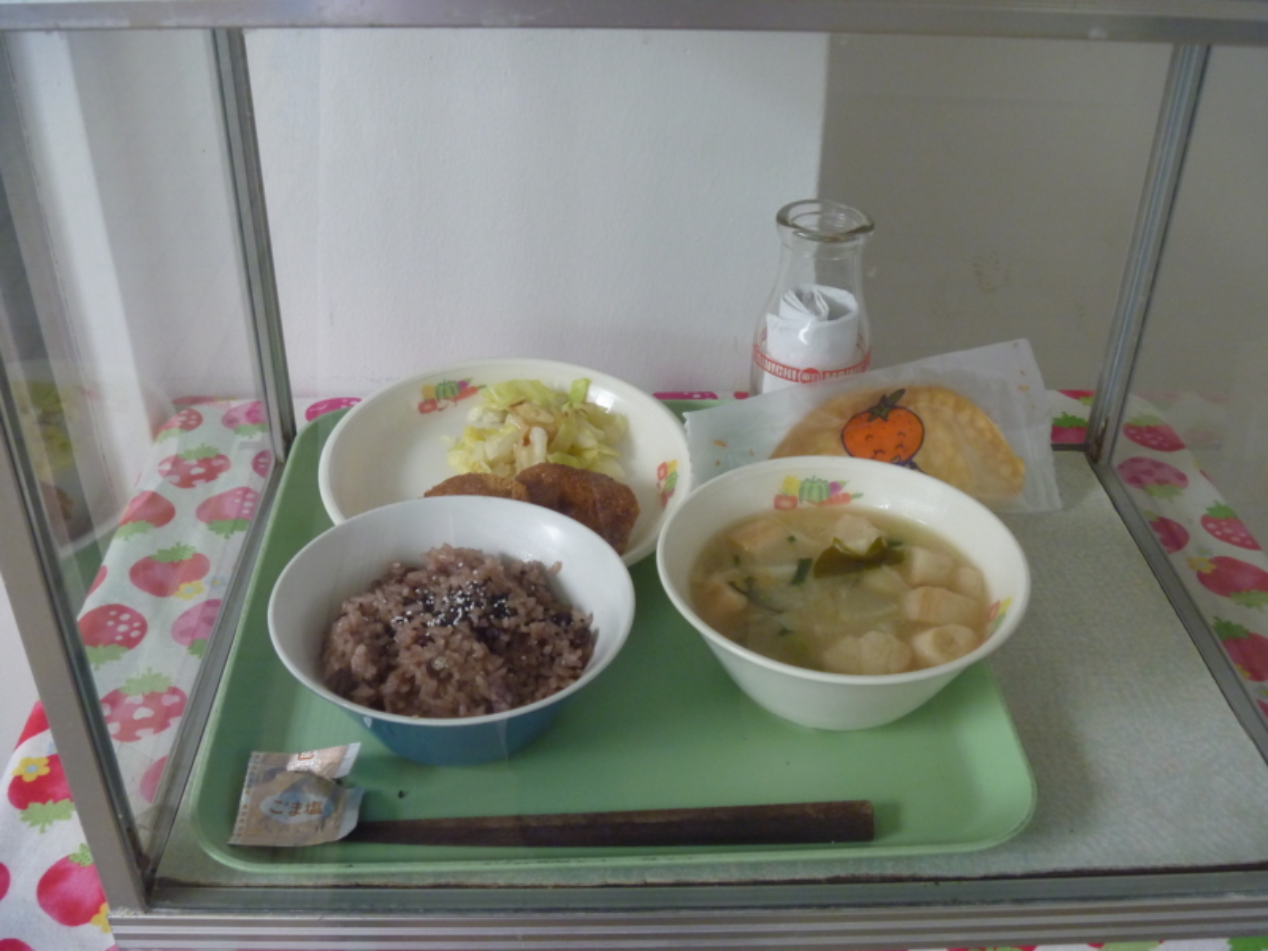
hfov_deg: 52.6
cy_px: 476
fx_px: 1282
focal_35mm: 35
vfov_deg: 40.7
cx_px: 634
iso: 250
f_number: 3.5
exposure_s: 1/30
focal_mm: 6.3
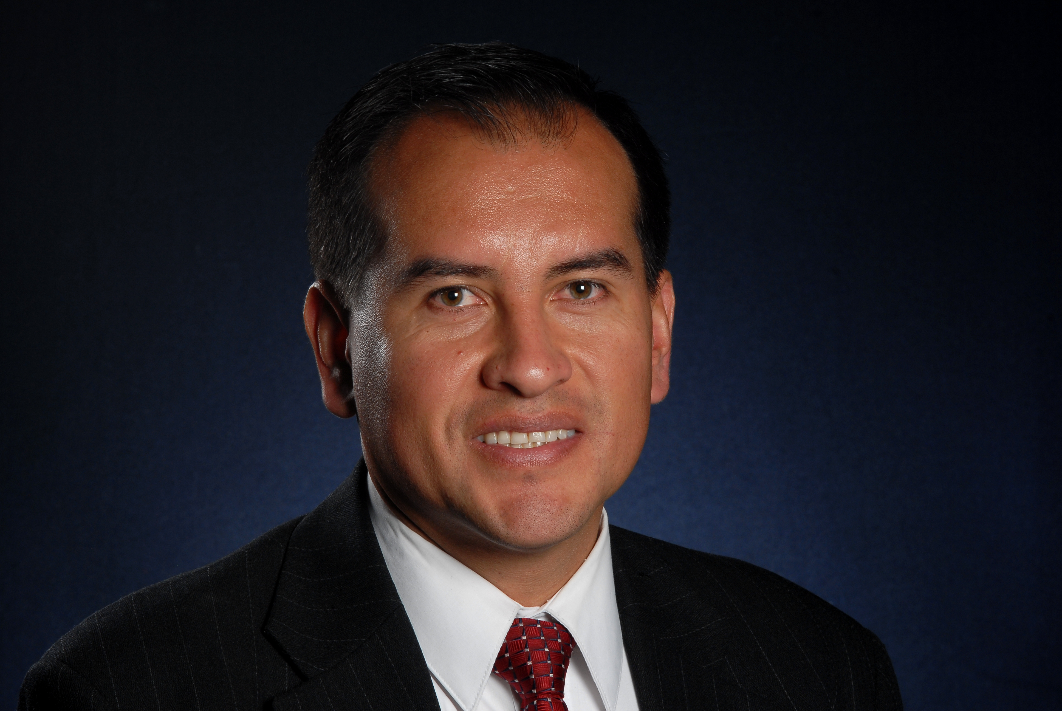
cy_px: 356
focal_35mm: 202
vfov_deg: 6.8
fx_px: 5981
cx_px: 531
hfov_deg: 10.1
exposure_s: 1/125
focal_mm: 135
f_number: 11
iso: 160
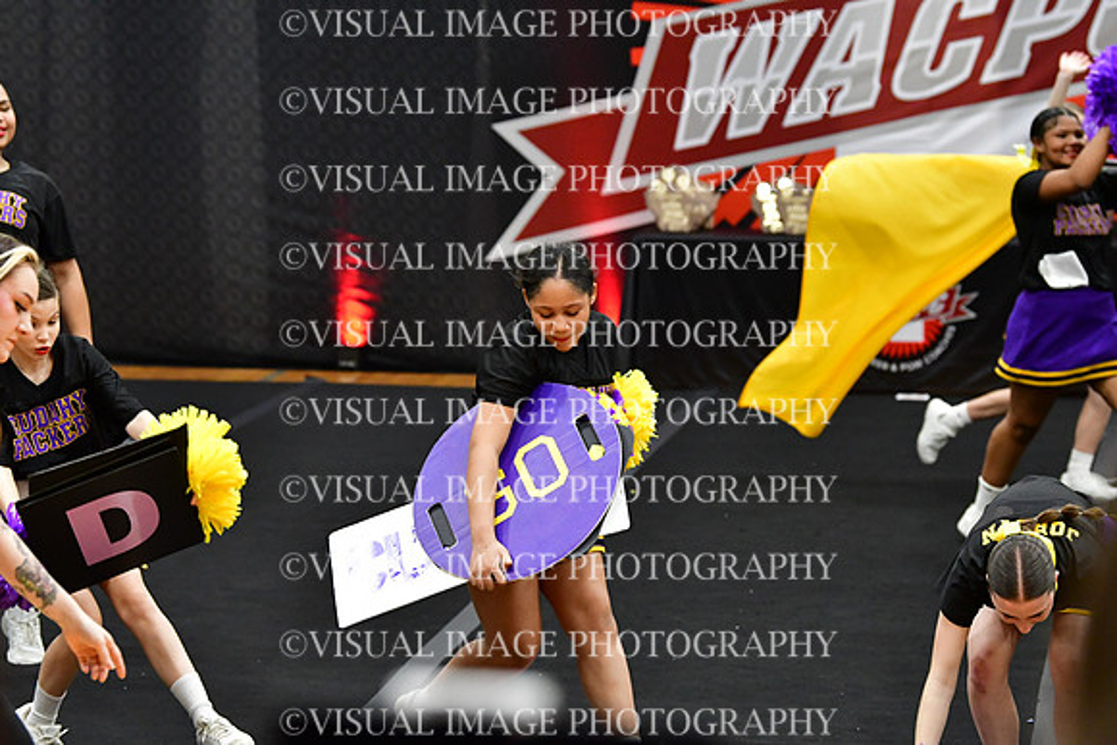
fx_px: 5400
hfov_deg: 11.8
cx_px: 558
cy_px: 372
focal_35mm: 174
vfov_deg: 7.9
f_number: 3.5
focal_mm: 116
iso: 5000
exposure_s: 1/500
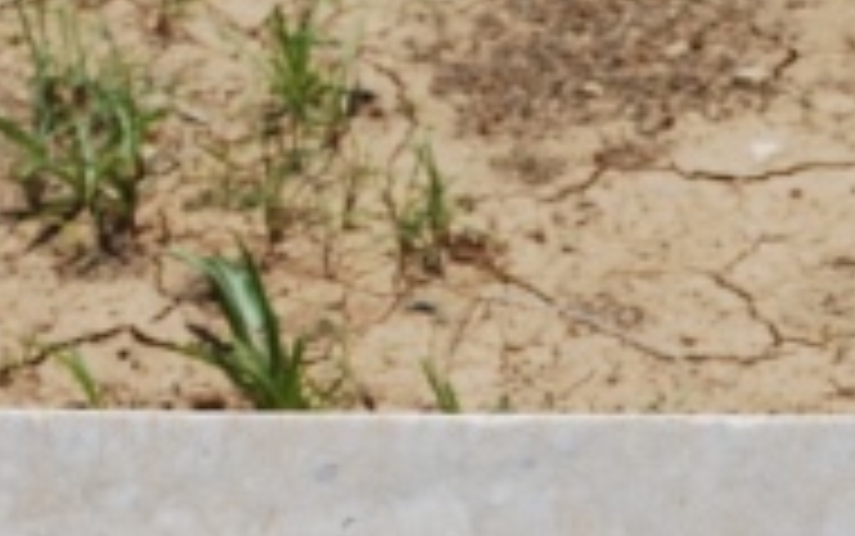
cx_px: 878
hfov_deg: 4.6
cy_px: 1259
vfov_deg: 2.9
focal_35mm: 454
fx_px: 10579
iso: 100
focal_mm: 55
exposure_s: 1/400
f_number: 10
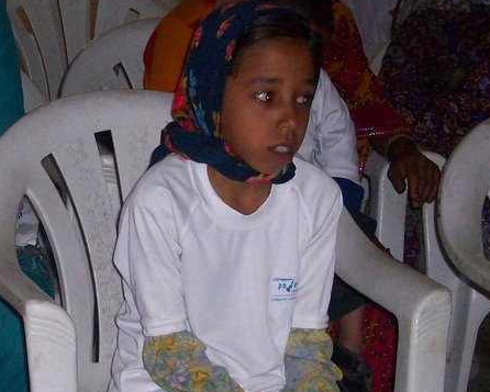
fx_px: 2147
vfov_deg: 10.4
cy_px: 249
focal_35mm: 148
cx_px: 208
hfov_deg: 13.0
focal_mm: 11
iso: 200
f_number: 4.1
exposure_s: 1/76.6
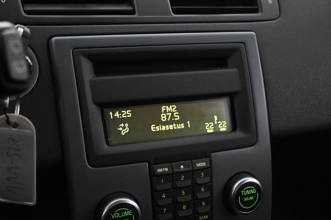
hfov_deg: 40.5
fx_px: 448
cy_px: 110
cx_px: 166
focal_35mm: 49
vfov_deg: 27.7
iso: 8000
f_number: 5
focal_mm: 32.5
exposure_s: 1/60
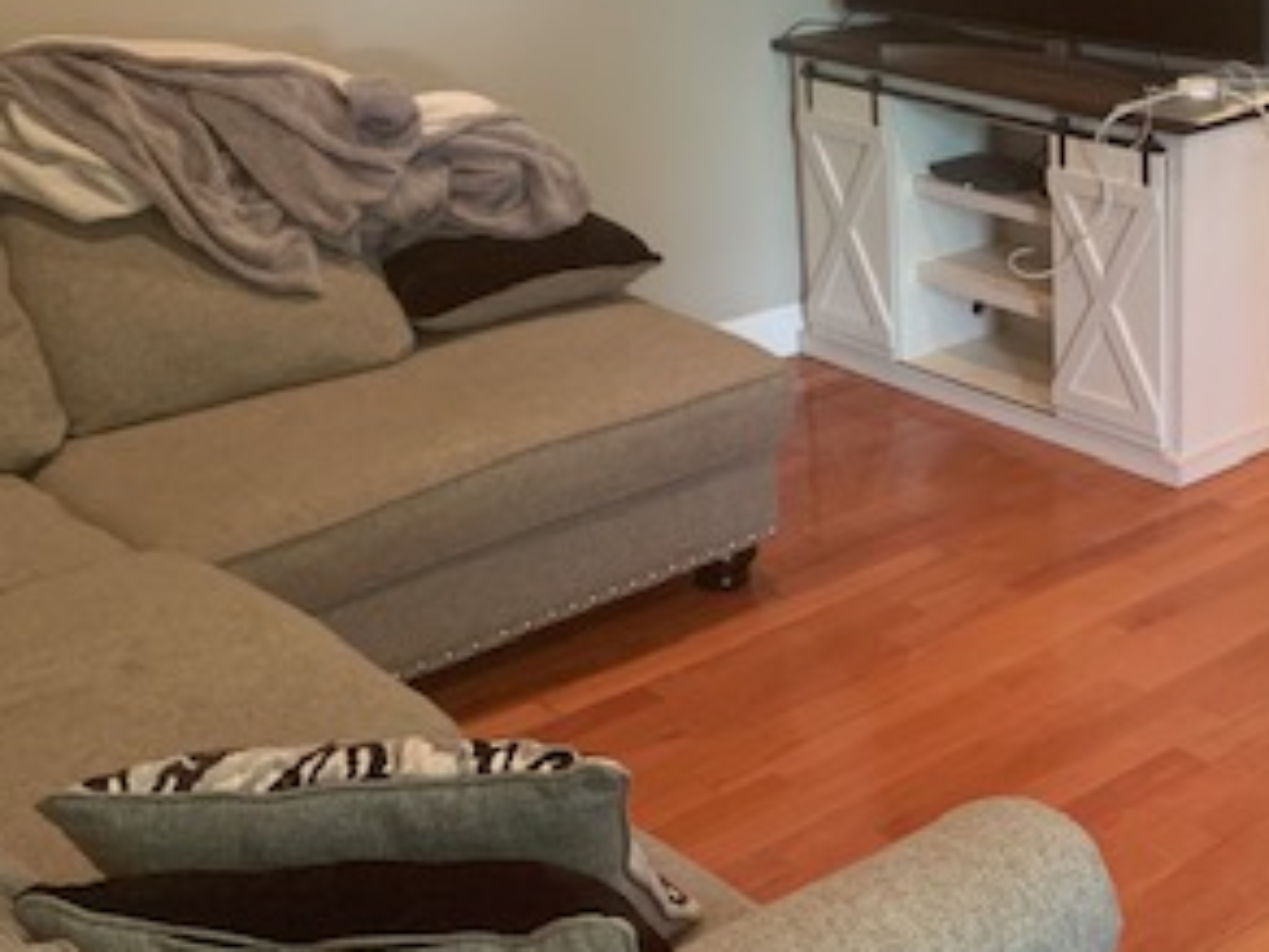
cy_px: 287
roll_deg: +1.1
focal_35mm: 57
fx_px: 2090
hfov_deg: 32.9
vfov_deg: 25.5
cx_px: 1013
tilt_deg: -16.1
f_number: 1.8
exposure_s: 1/40
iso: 400
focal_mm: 4.25
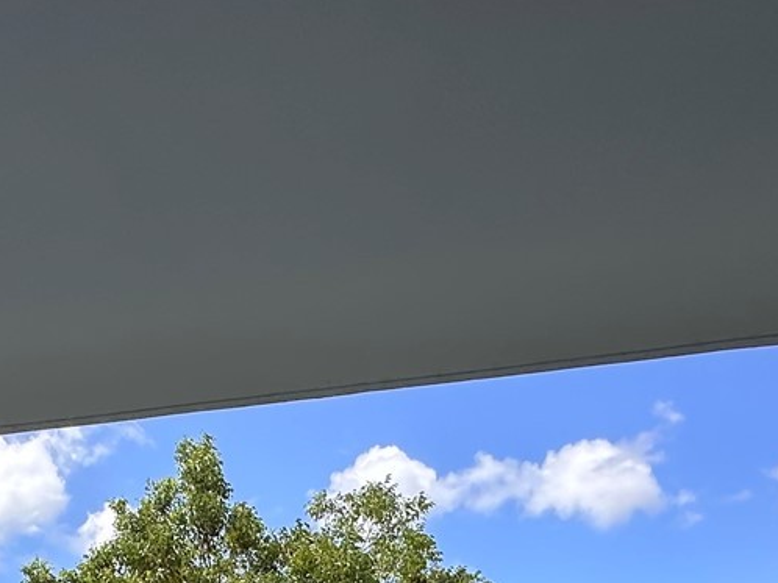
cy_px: 877
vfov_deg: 24.7
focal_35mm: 45
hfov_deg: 40.6
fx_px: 1011
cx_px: 170
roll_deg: -0.3
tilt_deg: -4.3
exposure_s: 1/1114
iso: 50
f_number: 2.2
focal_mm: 2.22
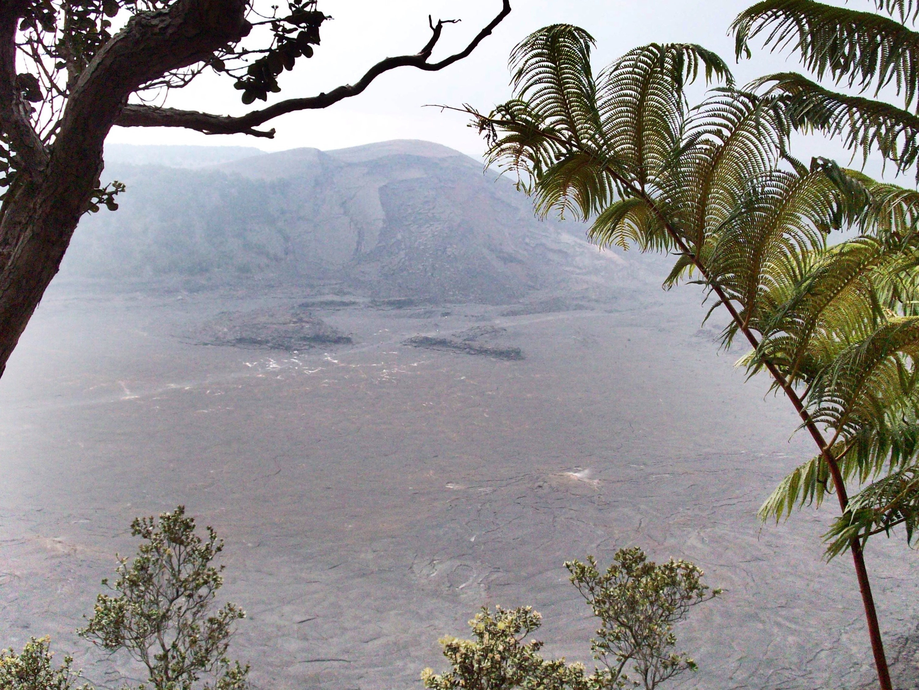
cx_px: 460
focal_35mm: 46
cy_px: 345
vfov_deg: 31.5
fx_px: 1221
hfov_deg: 41.2
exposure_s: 1/650
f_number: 3.1
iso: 200
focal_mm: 7.6
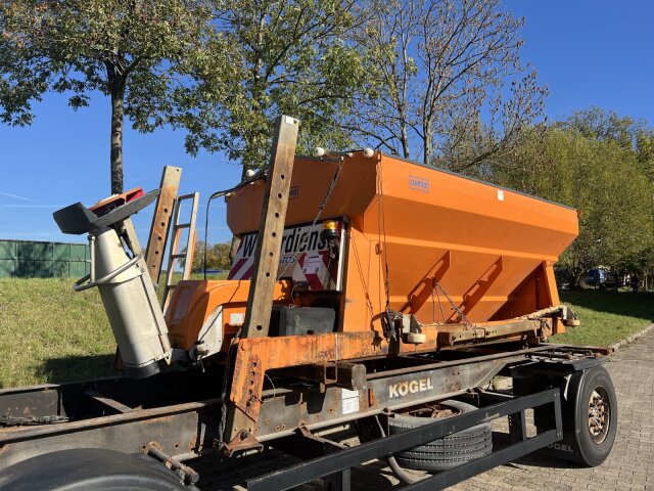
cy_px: 246
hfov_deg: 67.3
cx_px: 327
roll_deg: +0.0
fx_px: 491
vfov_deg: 53.1
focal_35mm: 26
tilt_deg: +5.5
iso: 50
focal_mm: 5.7
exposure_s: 1/3704
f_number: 1.5
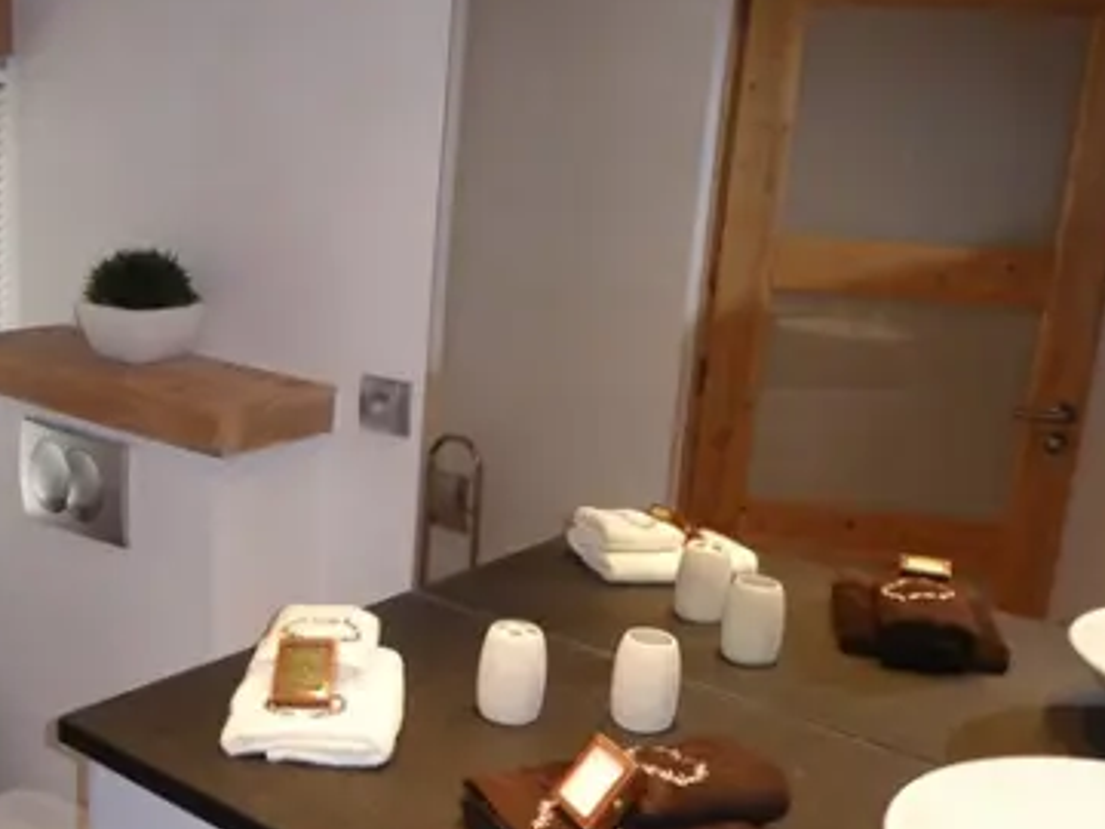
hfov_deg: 45.9
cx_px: 353
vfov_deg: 35.9
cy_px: 461
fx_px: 1277
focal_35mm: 40
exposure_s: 1/60
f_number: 3.3
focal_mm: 4.3
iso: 320
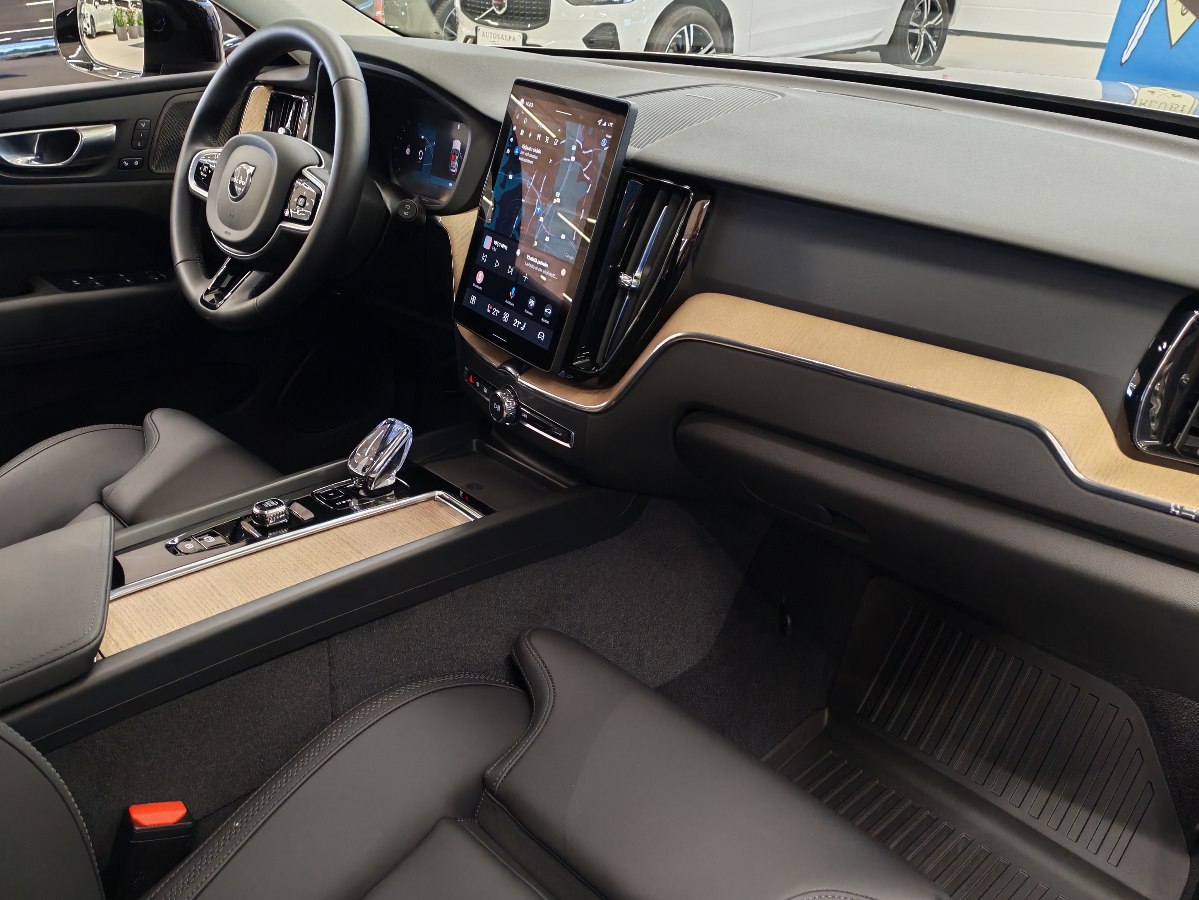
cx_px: 600
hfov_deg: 56.8
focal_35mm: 32
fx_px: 1108
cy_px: 450
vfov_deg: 44.2
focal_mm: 6.12
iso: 822
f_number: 1.9
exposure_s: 1/50
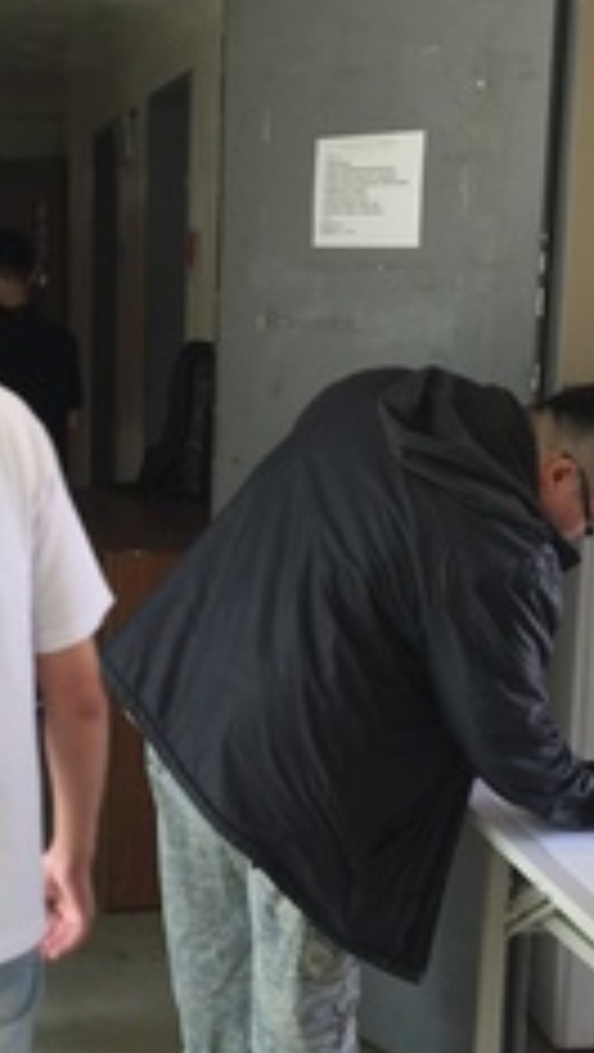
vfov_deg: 38.5
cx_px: 162
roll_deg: -1.8
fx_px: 1509
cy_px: 536
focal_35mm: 54
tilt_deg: -10.0
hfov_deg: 22.1
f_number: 2.2
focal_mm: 4.15
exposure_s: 1/30
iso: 32
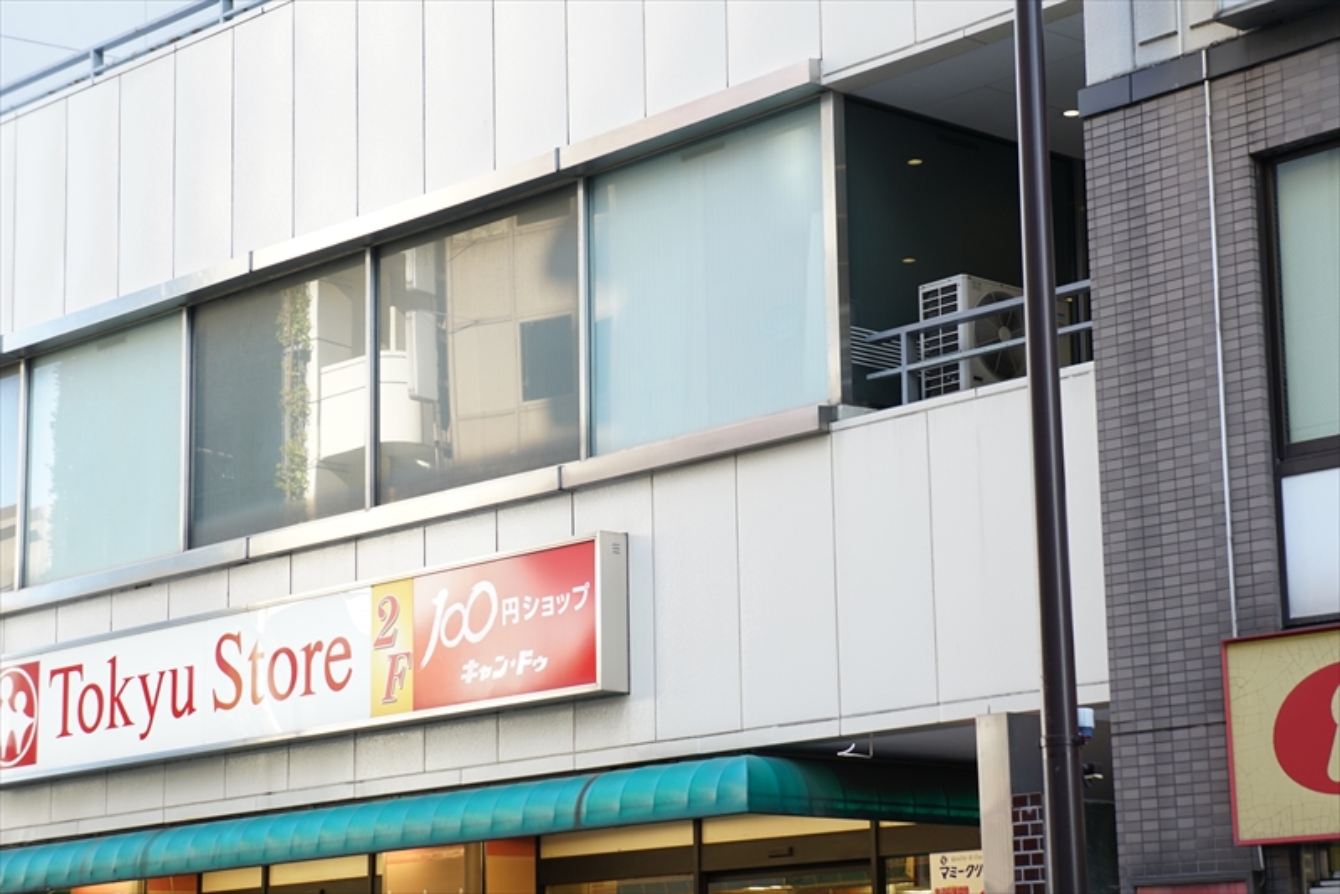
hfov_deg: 24.8
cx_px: 670
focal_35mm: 82
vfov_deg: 16.7
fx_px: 3053
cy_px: 447
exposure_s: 1/100
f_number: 5.6
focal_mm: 55
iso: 320
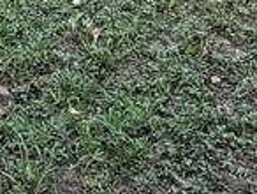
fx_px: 729
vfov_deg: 11.2
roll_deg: -0.8
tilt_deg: +2.1
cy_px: -342
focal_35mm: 98
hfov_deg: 19.6
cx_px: 18
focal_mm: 2.22
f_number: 2.2
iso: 100
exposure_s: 1/121
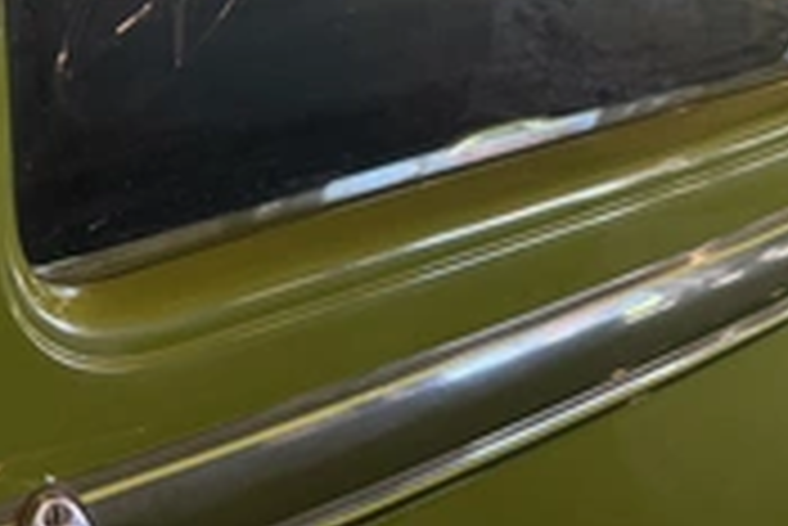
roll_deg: +4.2
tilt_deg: -4.0
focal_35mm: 57
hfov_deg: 34.9
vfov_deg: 21.7
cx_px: 306
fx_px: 1249
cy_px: -144
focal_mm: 6.76
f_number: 1.78
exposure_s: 1/60
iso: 320
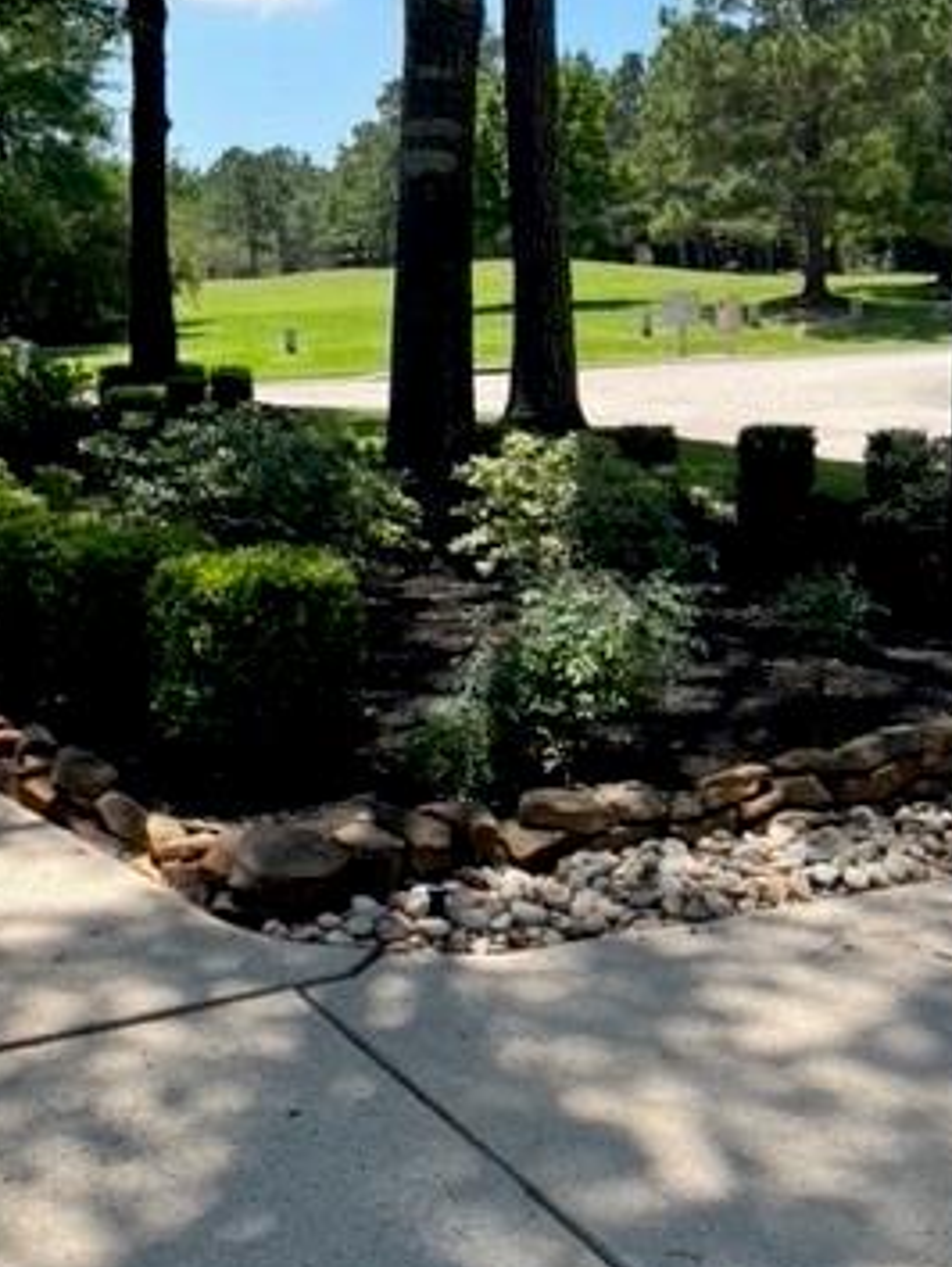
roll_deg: +1.8
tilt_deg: +1.0
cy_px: 229
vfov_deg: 38.7
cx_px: 433
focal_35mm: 47
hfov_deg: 30.9
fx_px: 1721
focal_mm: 5.1
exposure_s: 1/2062
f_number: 1.6
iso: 50
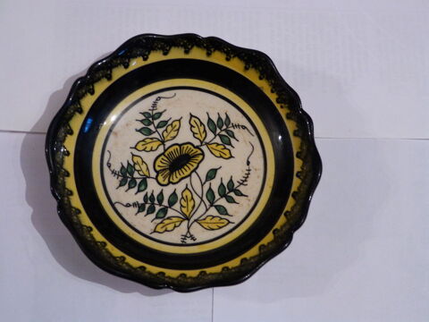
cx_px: 214
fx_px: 644
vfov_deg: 28.0
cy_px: 161
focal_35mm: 52
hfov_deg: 36.8
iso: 500
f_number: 3.2
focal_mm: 9.2
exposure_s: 1/15
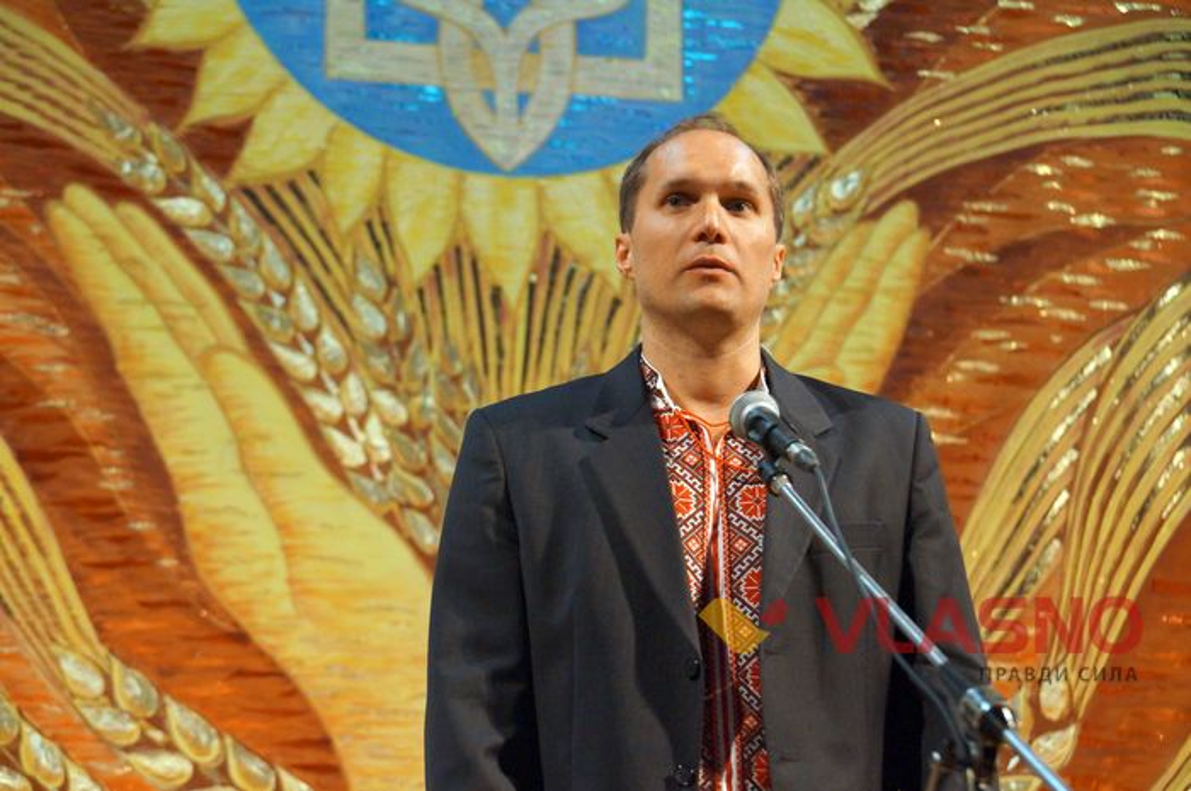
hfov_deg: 19.5
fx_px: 3470
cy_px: 396
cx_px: 596
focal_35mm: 105
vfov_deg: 13.0
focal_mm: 70
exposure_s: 1/125
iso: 3200
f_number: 5.6
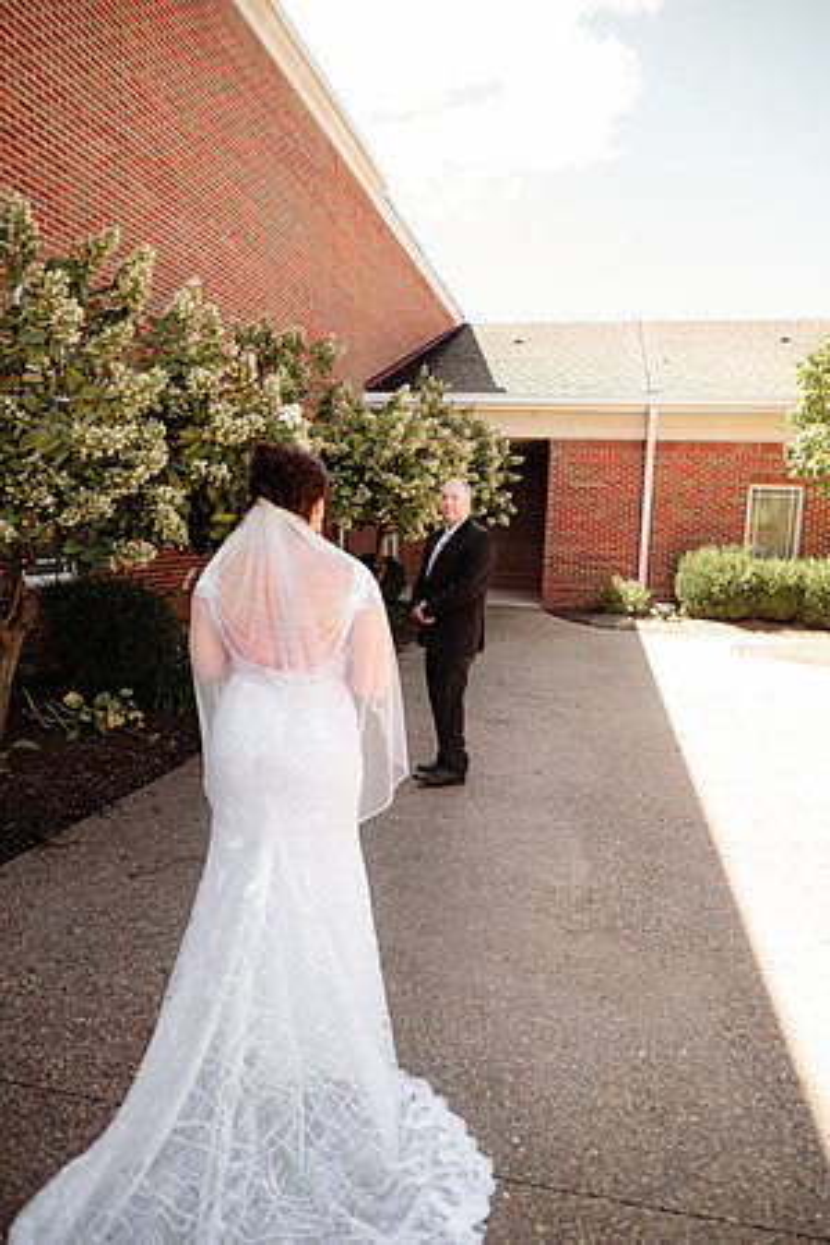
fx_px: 830
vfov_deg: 73.7
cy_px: 622
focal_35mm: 24
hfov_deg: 53.1
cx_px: 415
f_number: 2.8
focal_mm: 24
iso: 160
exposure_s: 1/400
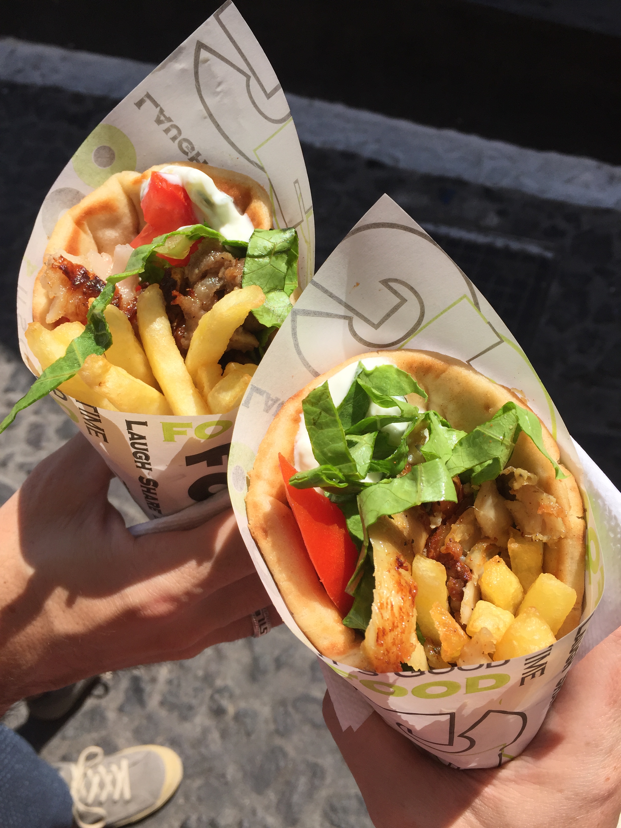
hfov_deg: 48.2
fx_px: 694
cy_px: 414
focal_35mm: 29
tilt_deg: -57.2
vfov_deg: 61.7
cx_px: 310
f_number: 2.2
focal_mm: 4.15
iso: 32
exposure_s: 1/2639
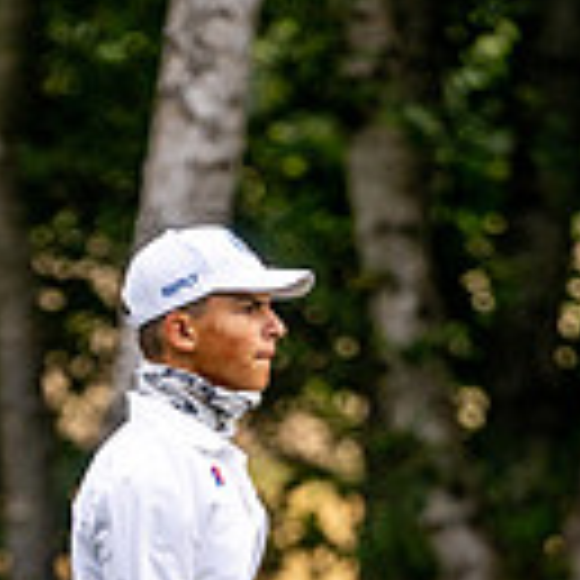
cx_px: 162
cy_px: 1003
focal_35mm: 1330
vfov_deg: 1.3
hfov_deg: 1.3
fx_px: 25212
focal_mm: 300
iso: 320
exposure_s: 1/1250
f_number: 4
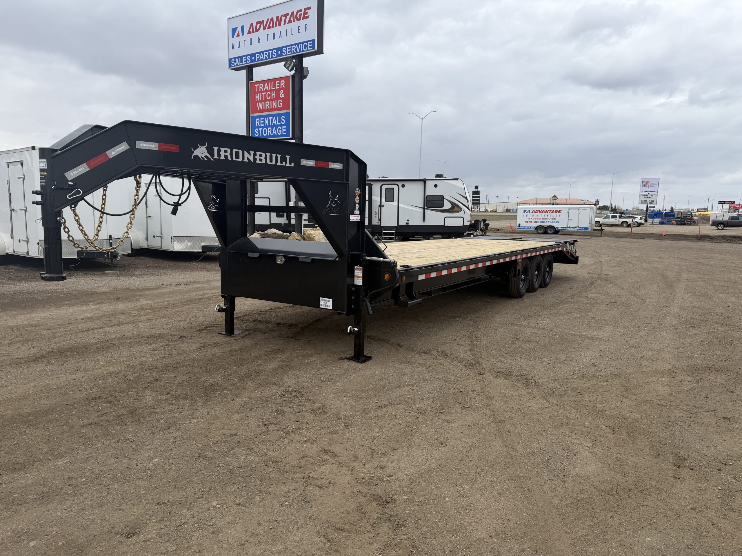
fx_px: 514
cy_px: 278
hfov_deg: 71.6
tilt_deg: -8.1
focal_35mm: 24
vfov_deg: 56.8
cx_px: 371
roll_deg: -1.1
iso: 80
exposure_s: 1/2445
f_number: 1.78
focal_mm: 6.76
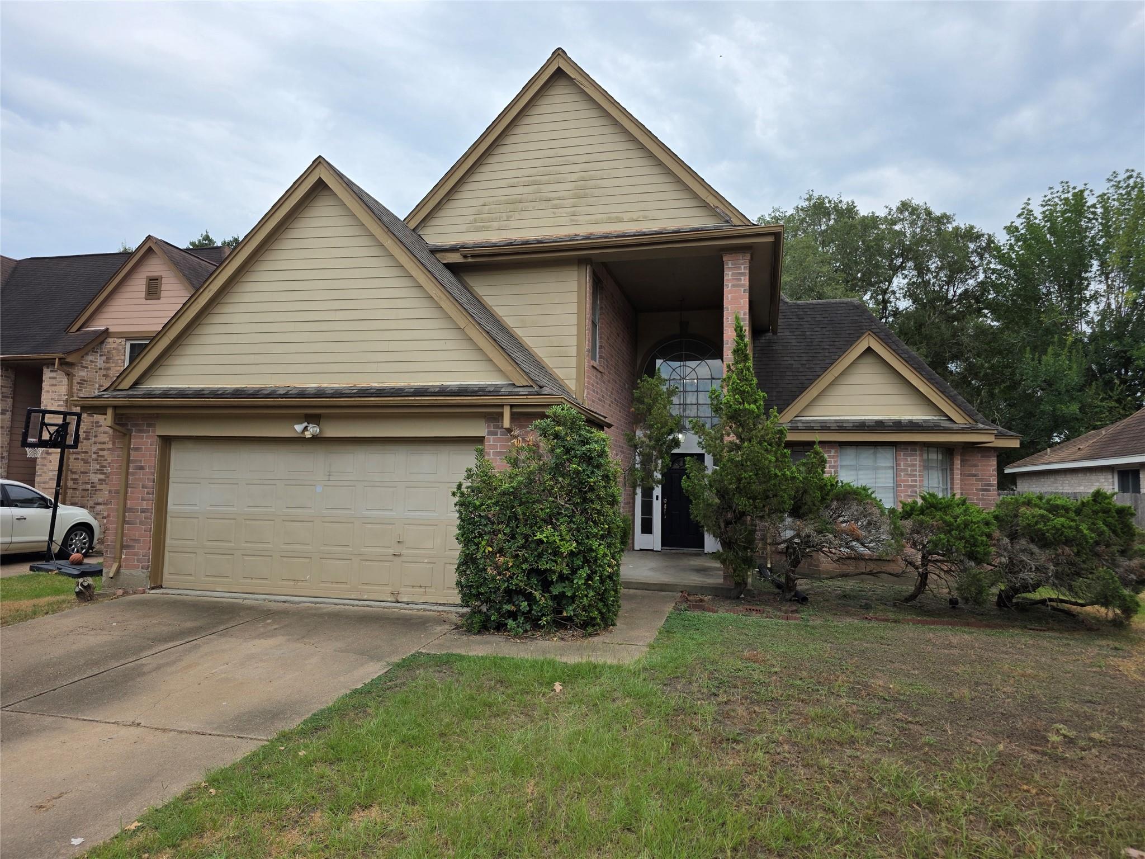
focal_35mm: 23
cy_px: 430
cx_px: 572
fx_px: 761
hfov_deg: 73.9
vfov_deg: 58.9
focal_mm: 6.3
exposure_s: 1/2565
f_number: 1.7
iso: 80
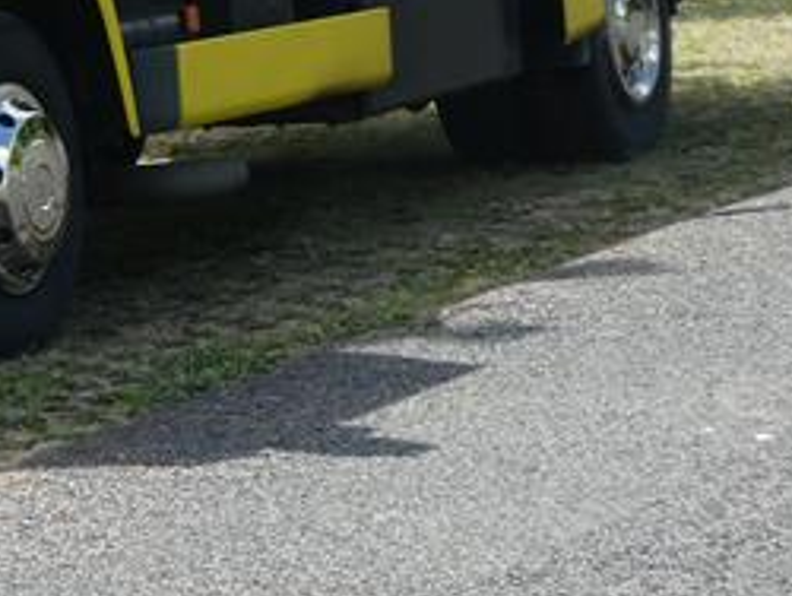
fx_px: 4764
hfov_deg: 9.4
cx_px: -181
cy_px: -44
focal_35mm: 208
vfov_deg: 7.1
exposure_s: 1/250
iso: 80
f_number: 4.4
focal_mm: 11.7
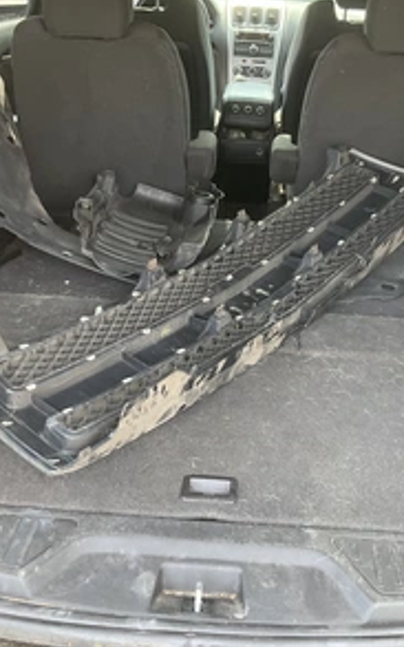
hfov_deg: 30.5
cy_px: 320
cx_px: 238
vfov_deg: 47.2
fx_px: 740
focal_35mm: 42
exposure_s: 1/122
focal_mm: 3
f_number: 1.8
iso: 50
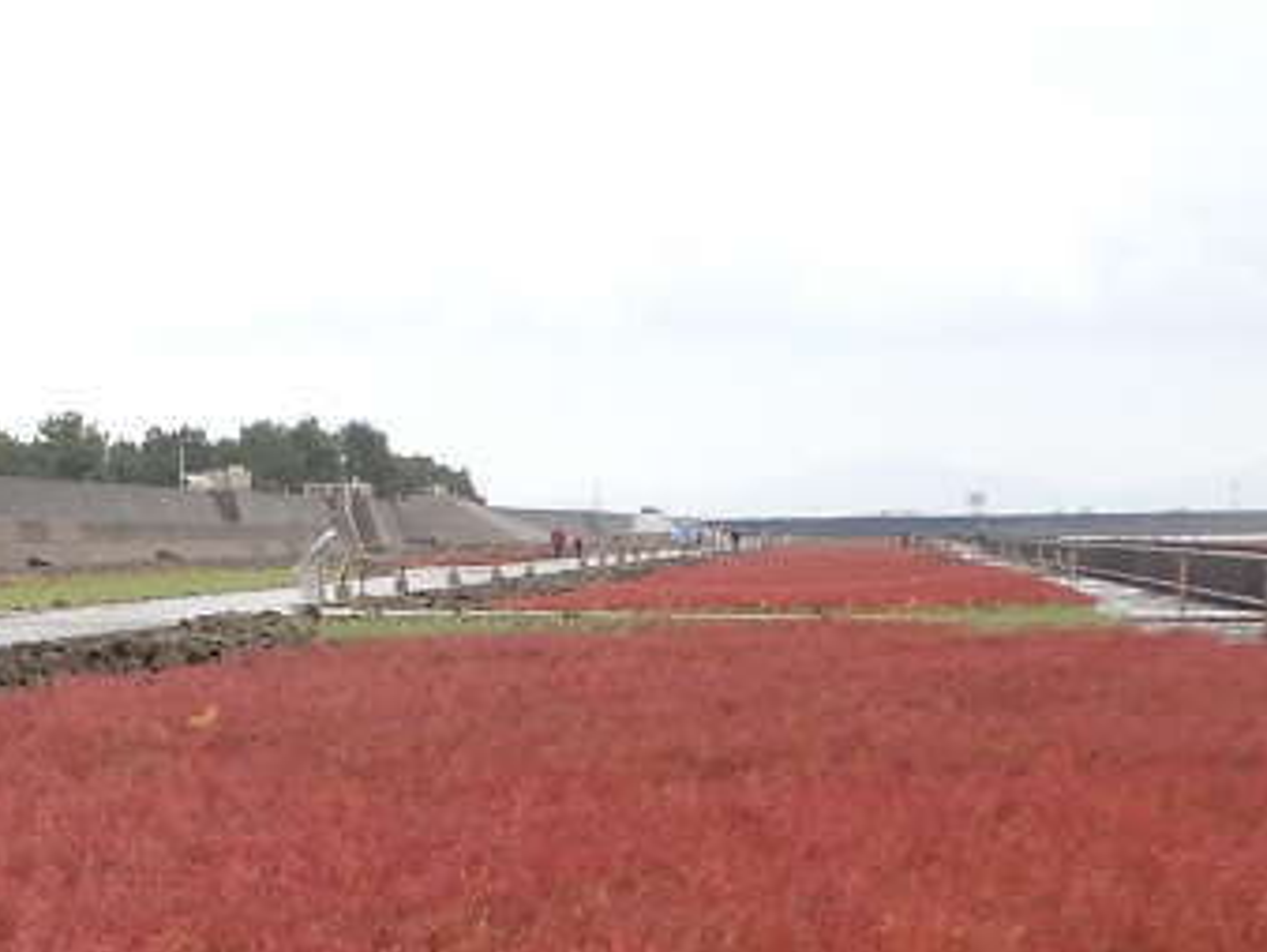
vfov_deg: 20.2
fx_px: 2601
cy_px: 909
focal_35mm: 71
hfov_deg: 26.3
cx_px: 88
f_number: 4.2
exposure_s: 1/200
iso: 125
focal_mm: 6.6
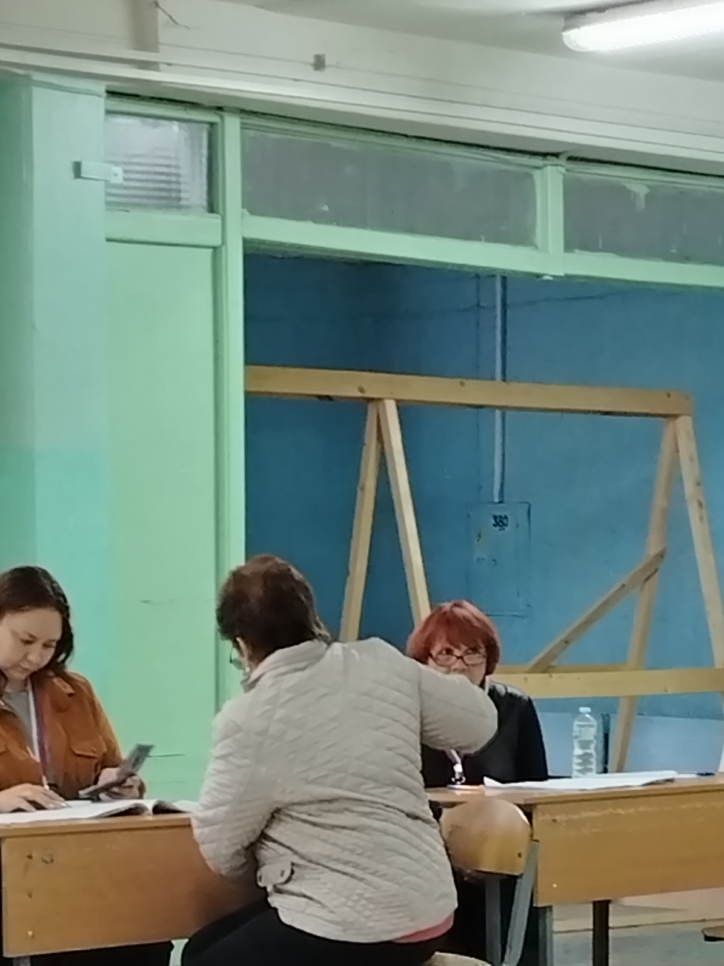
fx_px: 3290
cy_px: 907
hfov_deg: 12.6
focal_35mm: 118
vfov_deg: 16.4
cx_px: 294
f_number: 1.75
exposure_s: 1/33.3
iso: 644
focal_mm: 5.25
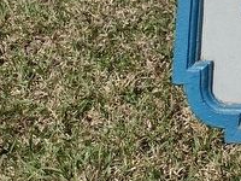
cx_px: 477
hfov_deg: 15.0
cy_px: -138
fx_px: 752
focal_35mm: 108
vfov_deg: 12.6
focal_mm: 4.71
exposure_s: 1/4181
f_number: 1.7
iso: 100
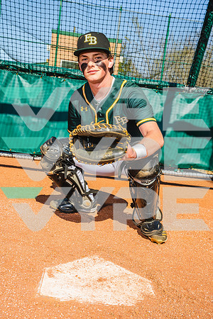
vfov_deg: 49.6
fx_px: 346
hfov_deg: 34.2
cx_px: 106
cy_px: 160
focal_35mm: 39
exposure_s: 1/125
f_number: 9
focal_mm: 39
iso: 100
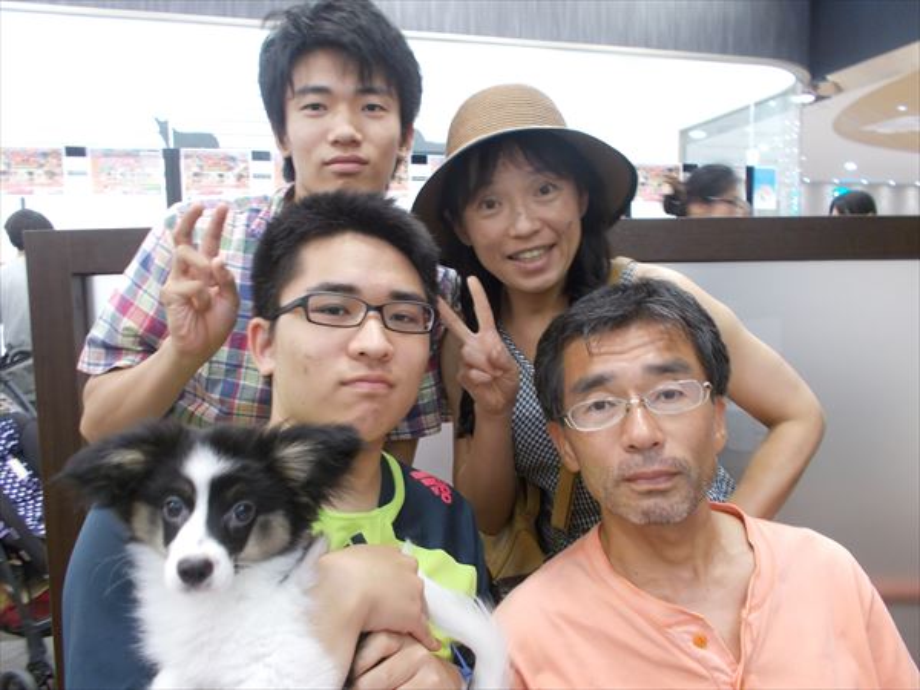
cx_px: 460
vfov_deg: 53.1
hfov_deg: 67.3
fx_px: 691
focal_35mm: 26
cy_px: 345
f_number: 3.2
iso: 200
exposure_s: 1/20
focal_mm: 4.6
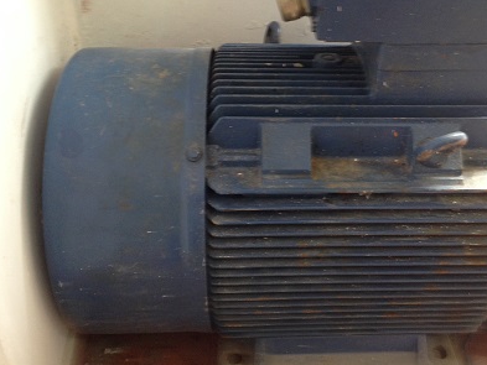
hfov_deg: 44.5
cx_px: 295
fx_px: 591
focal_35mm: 42
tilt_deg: -32.1
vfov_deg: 34.3
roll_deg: +0.0
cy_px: 152
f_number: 2.4
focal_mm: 4.12
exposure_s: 1/20
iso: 125
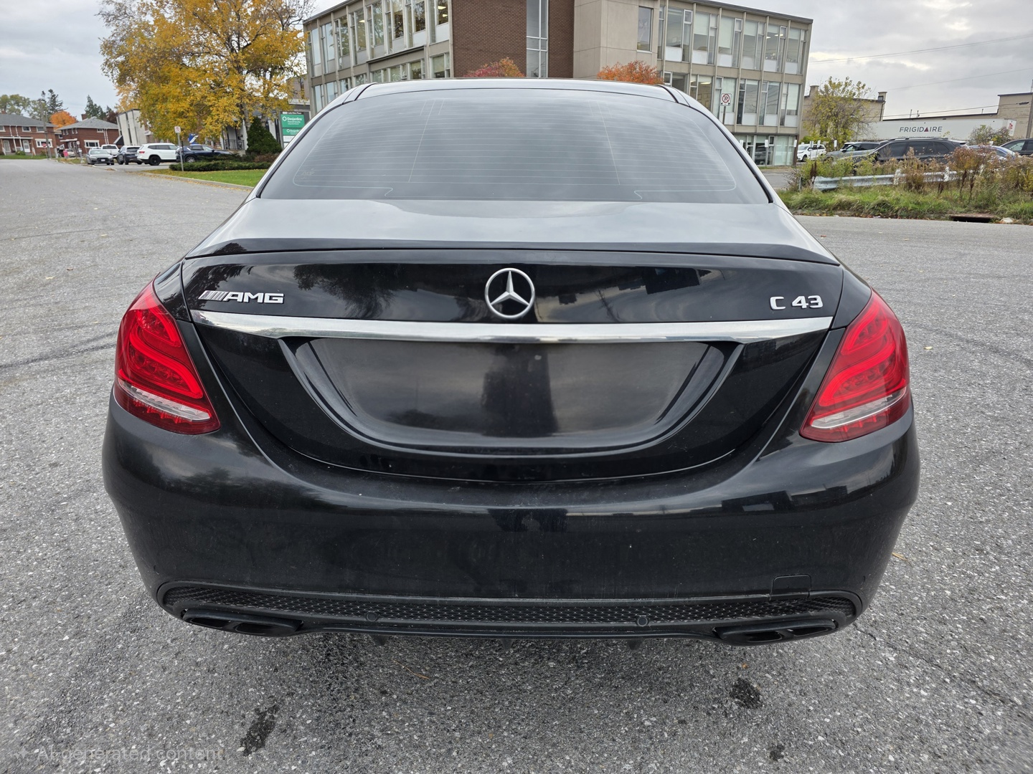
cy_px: 387
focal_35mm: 23
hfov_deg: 73.9
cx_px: 516
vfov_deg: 58.9
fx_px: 686
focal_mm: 6.3
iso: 32
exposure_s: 1/182
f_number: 1.7
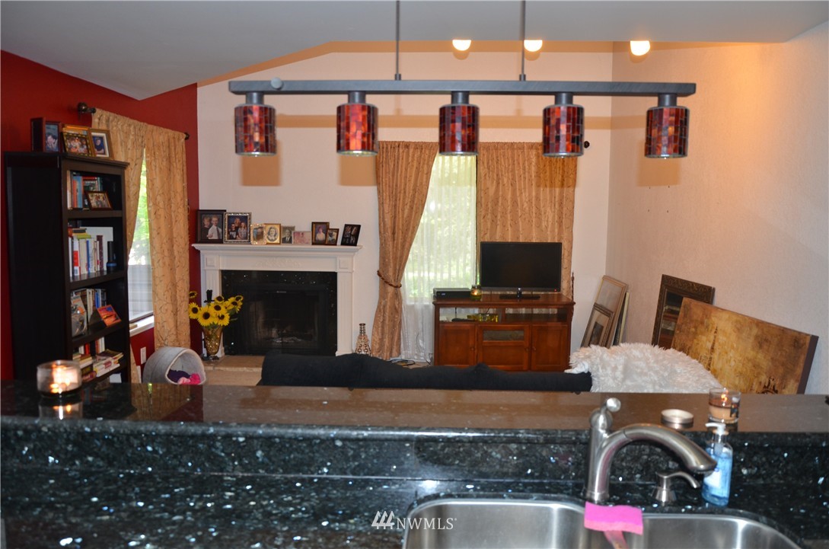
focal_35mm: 27
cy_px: 274
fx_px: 620
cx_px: 414
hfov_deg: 67.5
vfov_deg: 47.7
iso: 400
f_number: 4
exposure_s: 1/60
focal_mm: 18
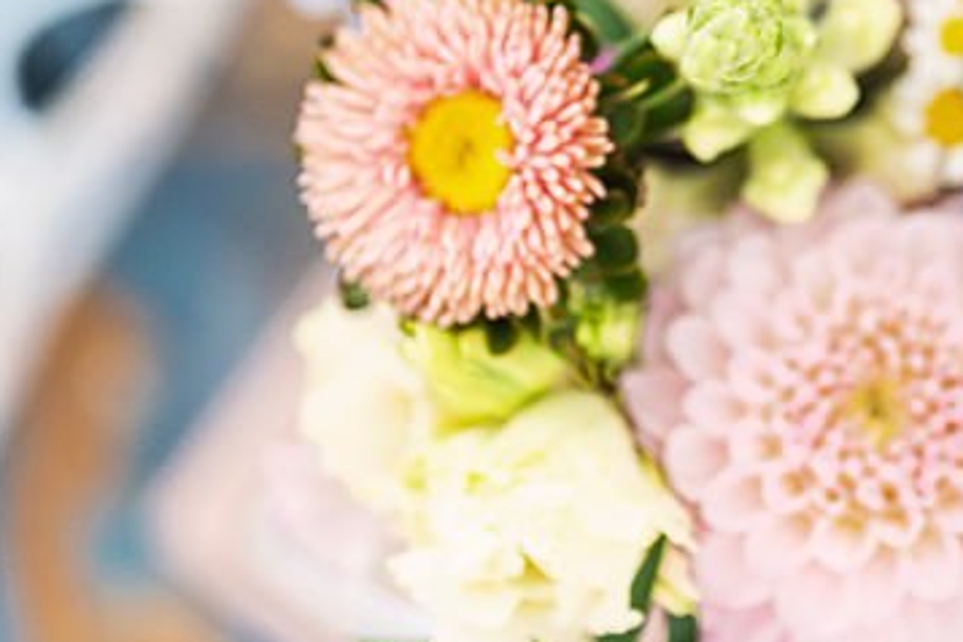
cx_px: 858
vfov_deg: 9.7
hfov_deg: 14.5
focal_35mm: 140
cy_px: 49
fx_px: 3745
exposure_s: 1/320
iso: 500
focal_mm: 50
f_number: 1.8
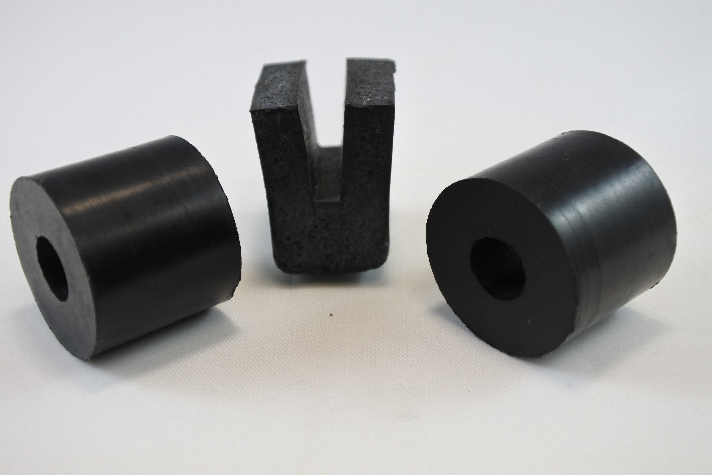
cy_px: 224
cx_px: 335
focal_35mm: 50
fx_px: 989
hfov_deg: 39.6
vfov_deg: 27.0
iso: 400
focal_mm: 16.8
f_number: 4.5
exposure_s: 1/160
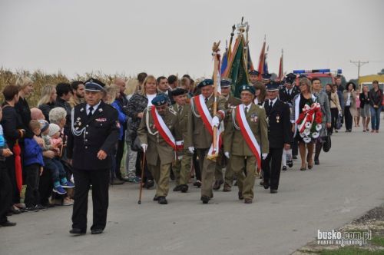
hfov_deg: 14.4
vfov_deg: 9.6
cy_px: 128
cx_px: 192
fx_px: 1518
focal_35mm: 142
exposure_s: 1/200
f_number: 8
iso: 200
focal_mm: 95
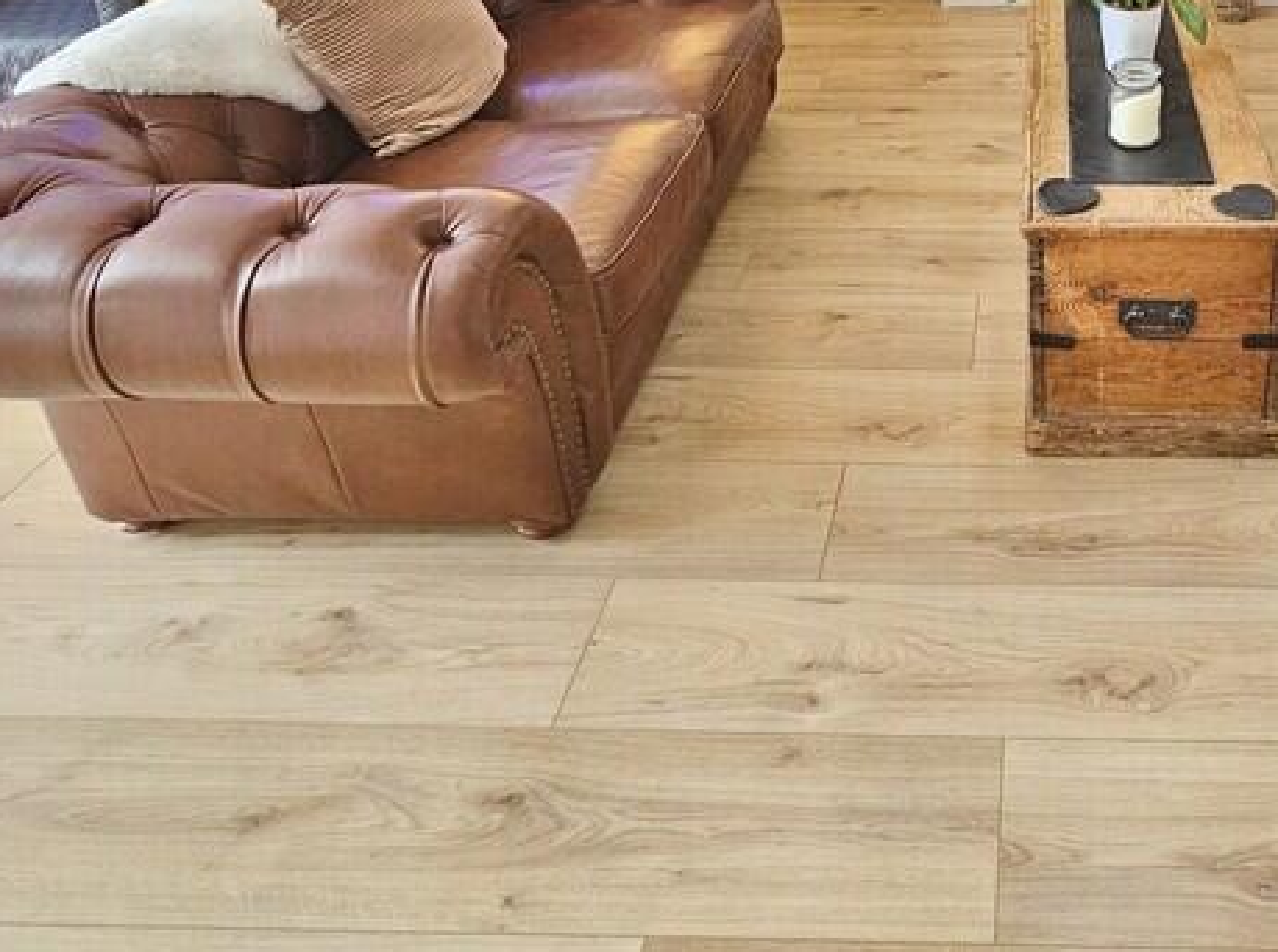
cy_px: -75
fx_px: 1068
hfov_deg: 56.8
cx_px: 1039
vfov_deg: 39.9
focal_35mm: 29
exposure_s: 1/50
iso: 250
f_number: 2.2
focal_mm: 2.2
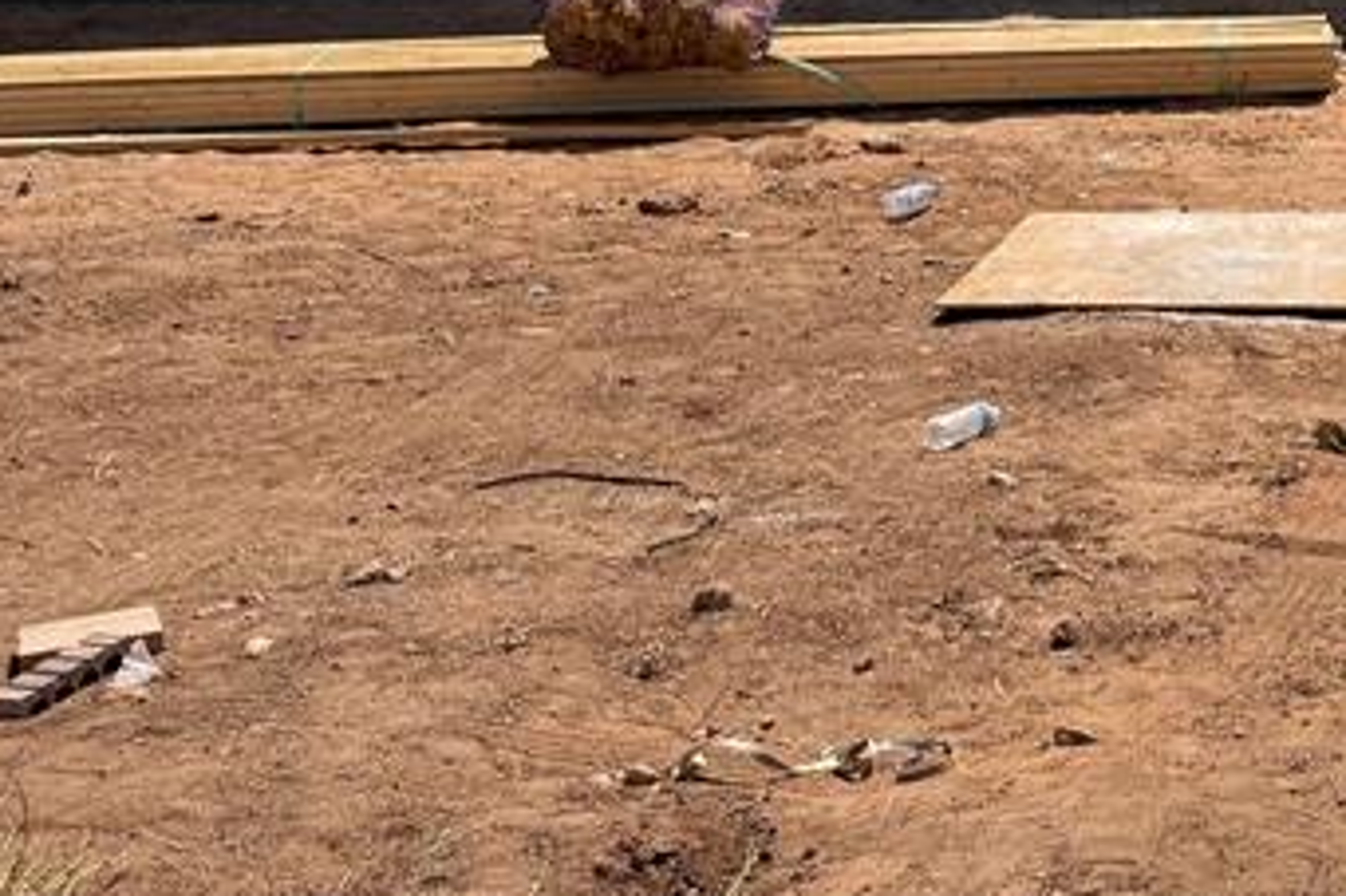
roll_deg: +1.2
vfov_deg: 17.3
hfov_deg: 24.2
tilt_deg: -1.9
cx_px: 1666
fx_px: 2803
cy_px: -182
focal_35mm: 75
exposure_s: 1/8130
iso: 80
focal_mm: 6.76
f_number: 1.78
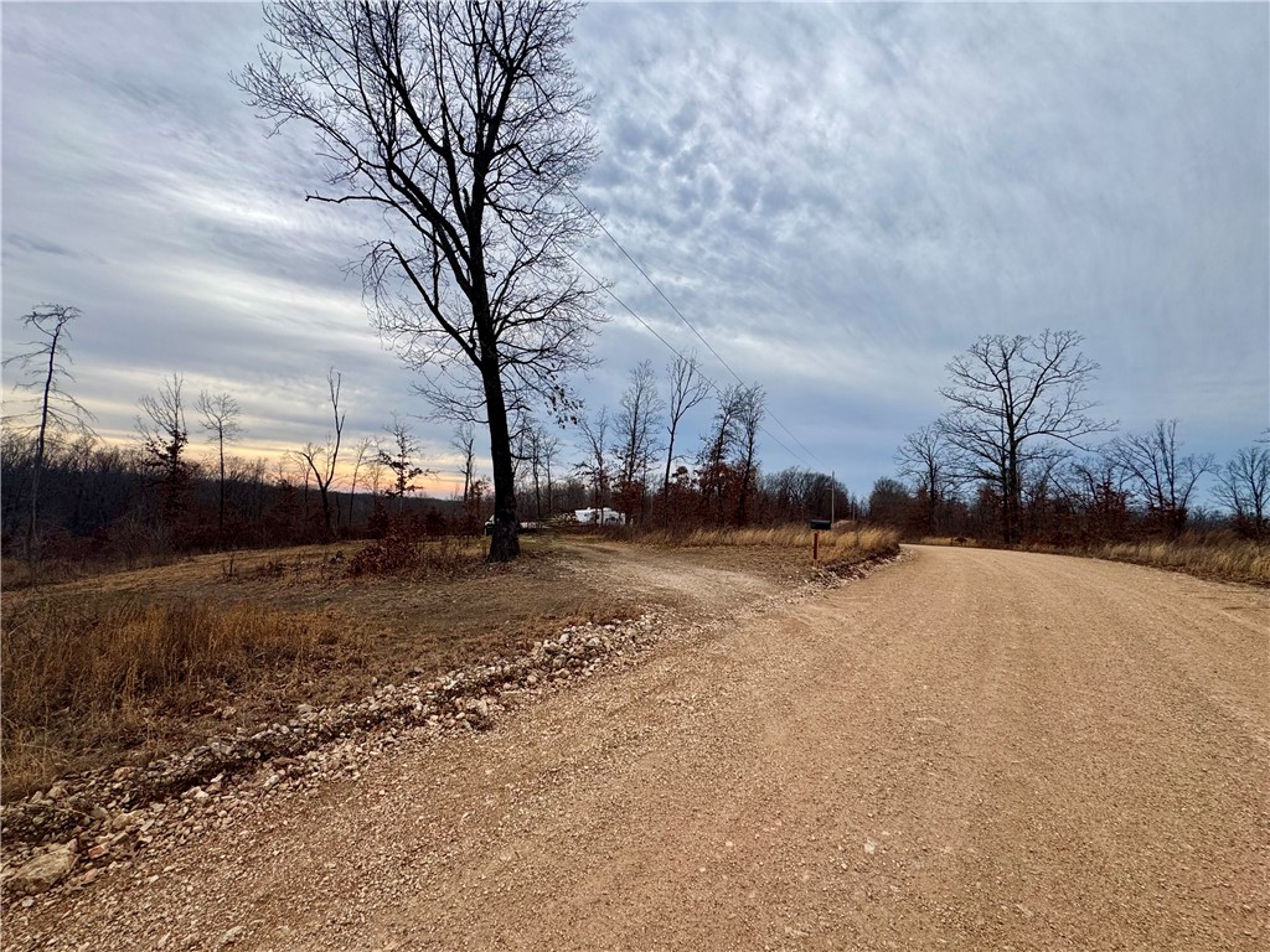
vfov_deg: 85.7
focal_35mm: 14
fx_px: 514
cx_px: 635
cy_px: 476
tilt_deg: +3.6
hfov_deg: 102.1
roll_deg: -2.2
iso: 50
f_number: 2.2
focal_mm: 2.22
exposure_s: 1/944
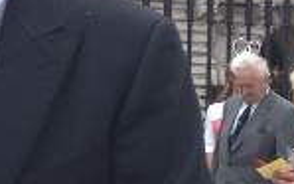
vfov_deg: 7.3
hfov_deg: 11.5
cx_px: -47
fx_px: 1434
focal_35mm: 179
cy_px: 163
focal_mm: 3.3
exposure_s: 1/339
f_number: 2.4
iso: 25
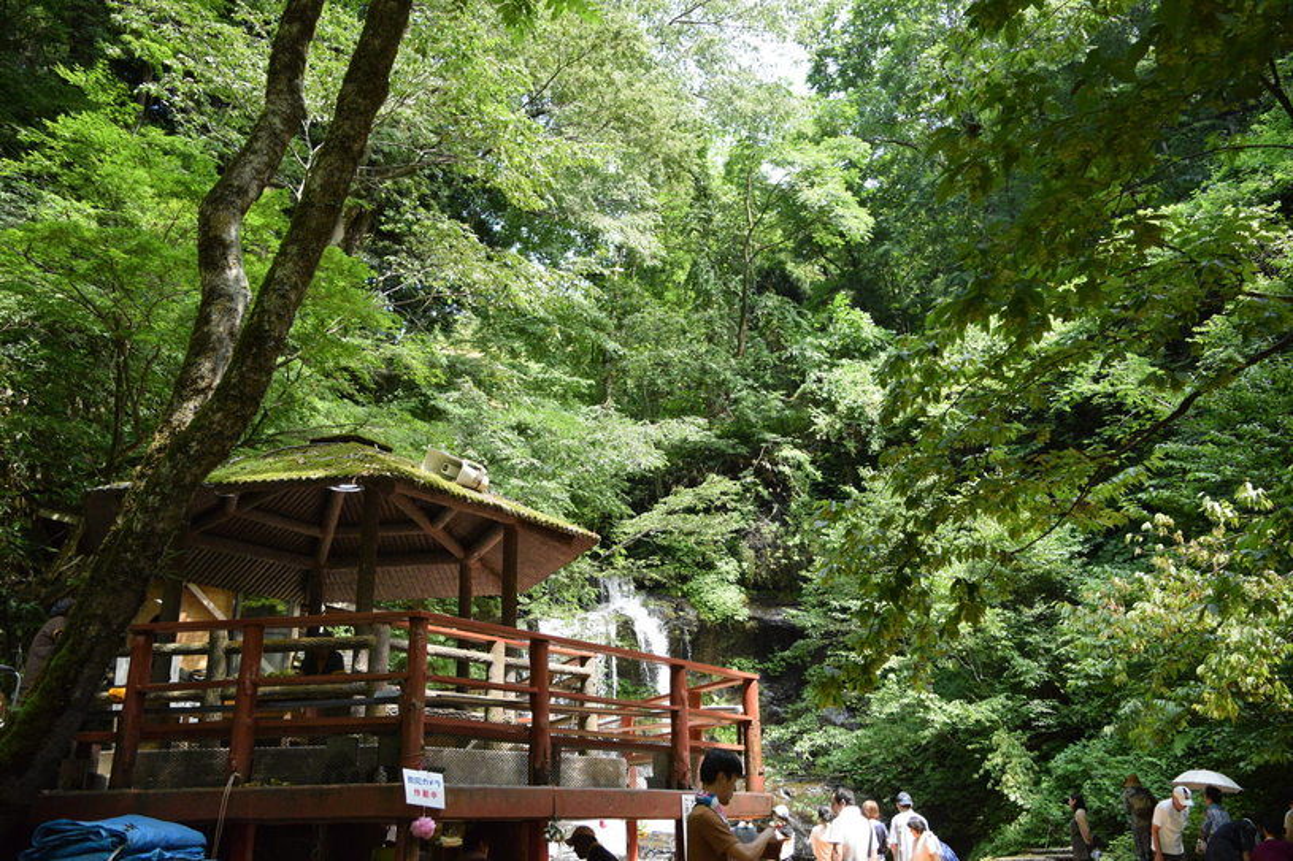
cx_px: 646
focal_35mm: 30
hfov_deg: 61.9
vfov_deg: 43.6
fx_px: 1077
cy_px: 430
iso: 3200
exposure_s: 1/2500
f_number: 5
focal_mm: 20
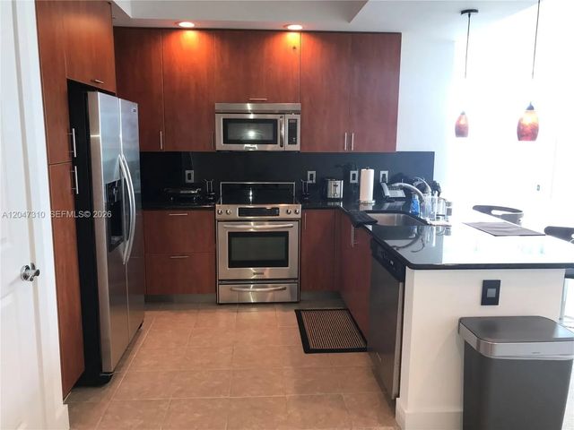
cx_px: 287
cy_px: 215
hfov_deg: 63.4
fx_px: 464
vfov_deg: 49.7
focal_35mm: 28
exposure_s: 1/30
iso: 25
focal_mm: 3.99
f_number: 1.8
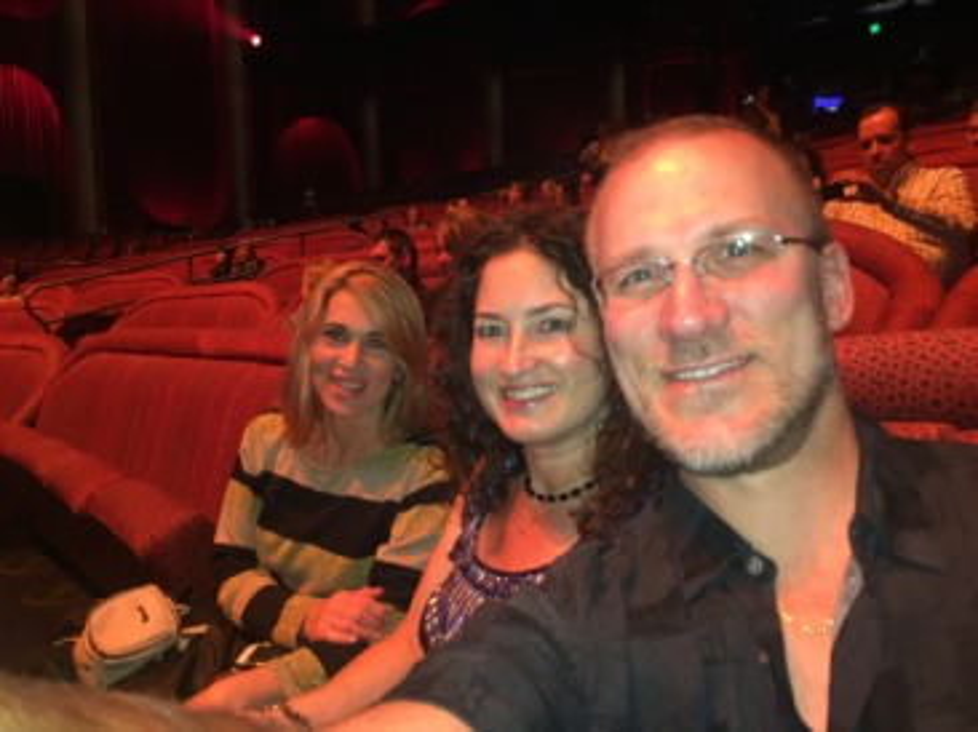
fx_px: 819
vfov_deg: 48.2
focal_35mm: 29
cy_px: 366
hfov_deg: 61.7
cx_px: 489
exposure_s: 1/16
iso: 100
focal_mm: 4.15
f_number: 2.2
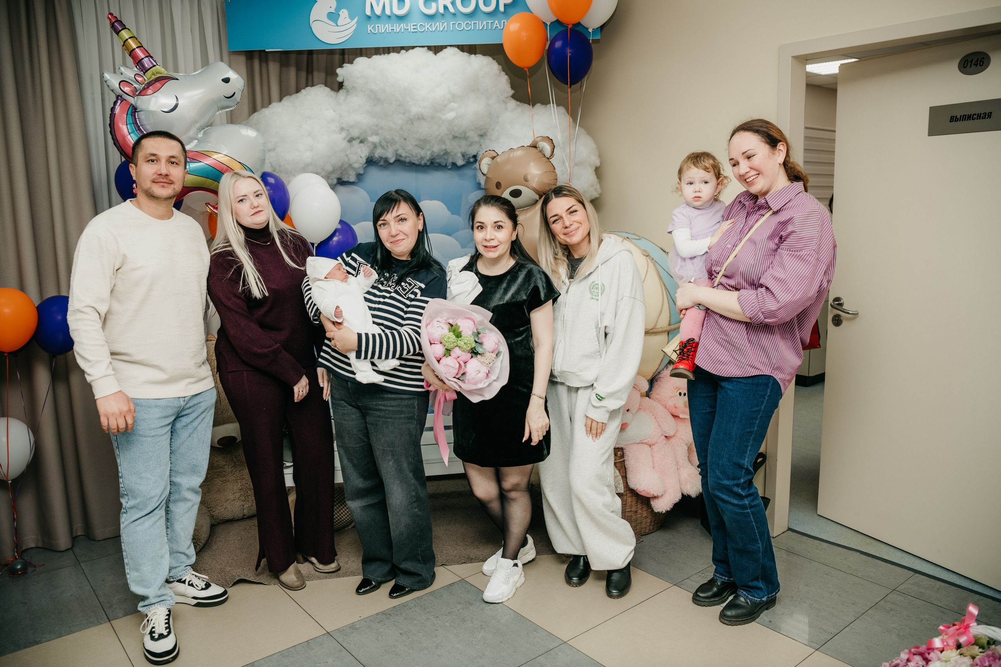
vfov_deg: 47.9
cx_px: 500
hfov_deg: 67.4
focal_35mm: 27
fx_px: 751
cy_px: 334
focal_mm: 27
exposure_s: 1/160
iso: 160
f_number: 4
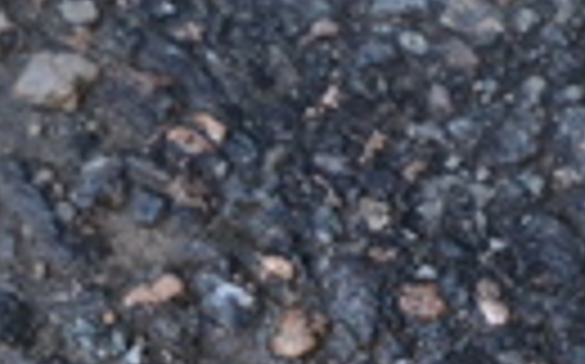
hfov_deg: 4.9
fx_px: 6690
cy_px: 775
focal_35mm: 420
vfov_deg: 3.1
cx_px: -565
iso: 450
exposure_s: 1/250
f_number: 4.5
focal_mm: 62
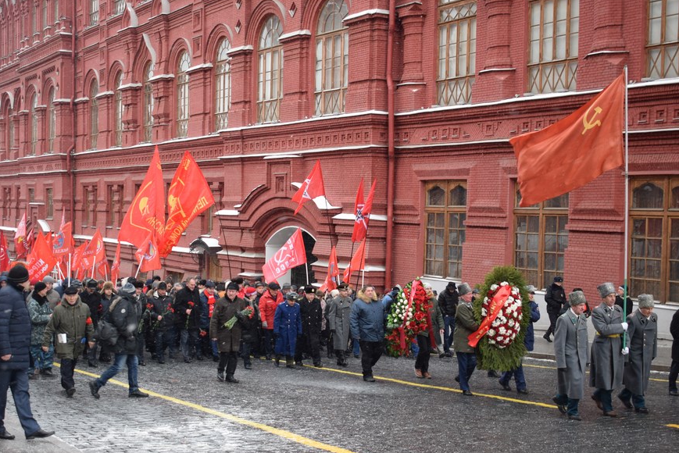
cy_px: 249
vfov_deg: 25.5
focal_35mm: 53
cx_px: 297
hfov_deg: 37.5
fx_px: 1000
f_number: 4.5
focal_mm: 30
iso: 400
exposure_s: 1/80
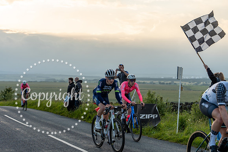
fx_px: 443
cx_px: 114
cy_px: 76
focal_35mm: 70
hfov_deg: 28.8
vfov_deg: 19.5
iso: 400
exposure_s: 1/1250
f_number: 4.5
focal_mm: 70
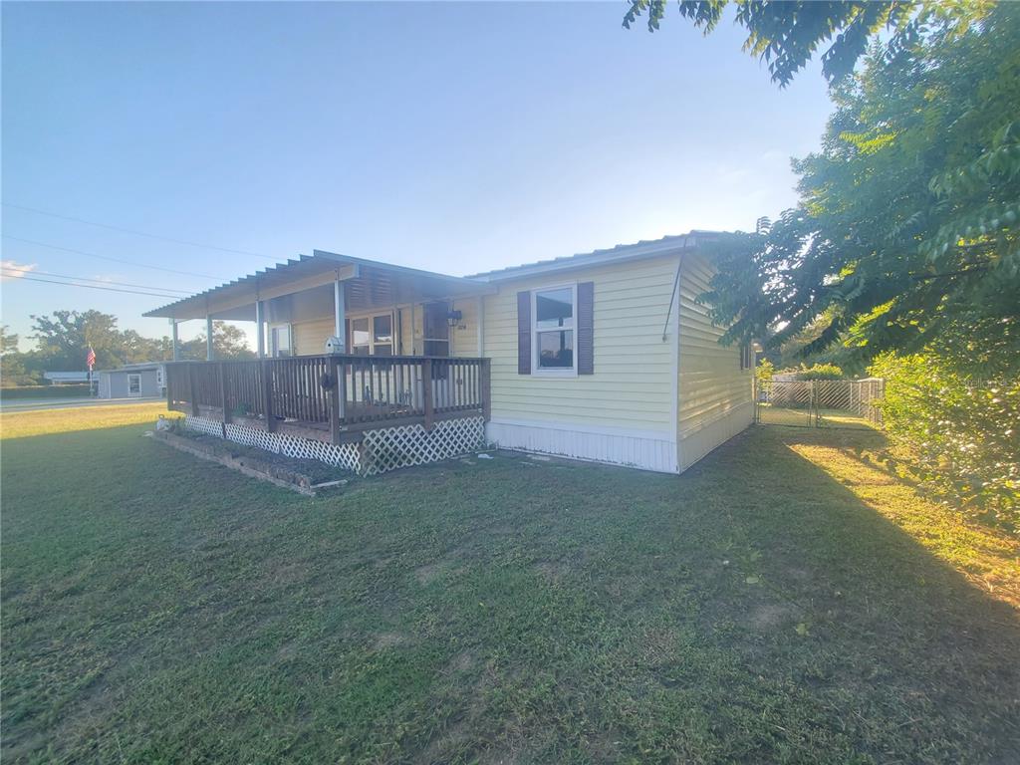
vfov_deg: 89.9
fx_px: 383
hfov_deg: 106.2
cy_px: 382
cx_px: 510
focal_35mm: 13
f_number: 2.2
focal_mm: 1.8
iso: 50
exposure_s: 1/120
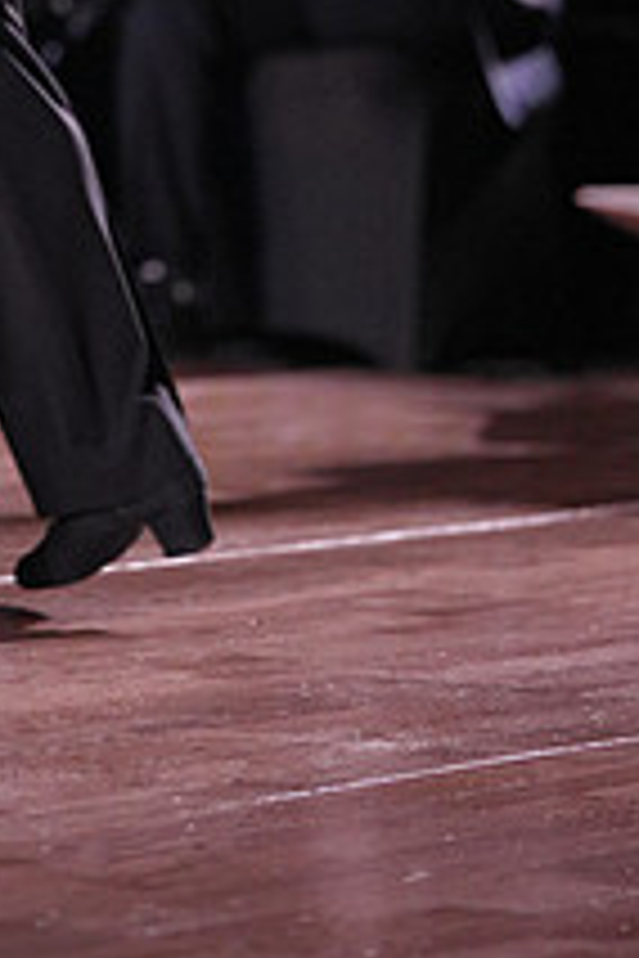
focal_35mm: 401
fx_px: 10676
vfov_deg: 5.1
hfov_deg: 3.4
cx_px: -137
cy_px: -243
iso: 2000
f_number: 2.8
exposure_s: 1/800
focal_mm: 147
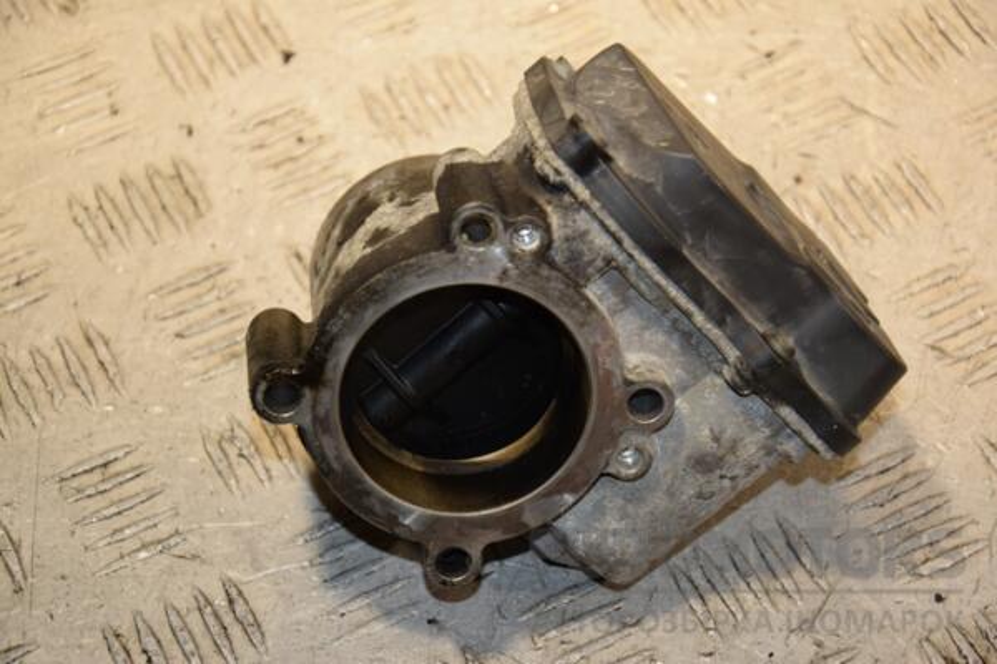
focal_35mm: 105
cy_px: 332
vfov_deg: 13.0
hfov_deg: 19.5
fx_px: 2908
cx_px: 498
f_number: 5.3
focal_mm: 70
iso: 800
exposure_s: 1/200
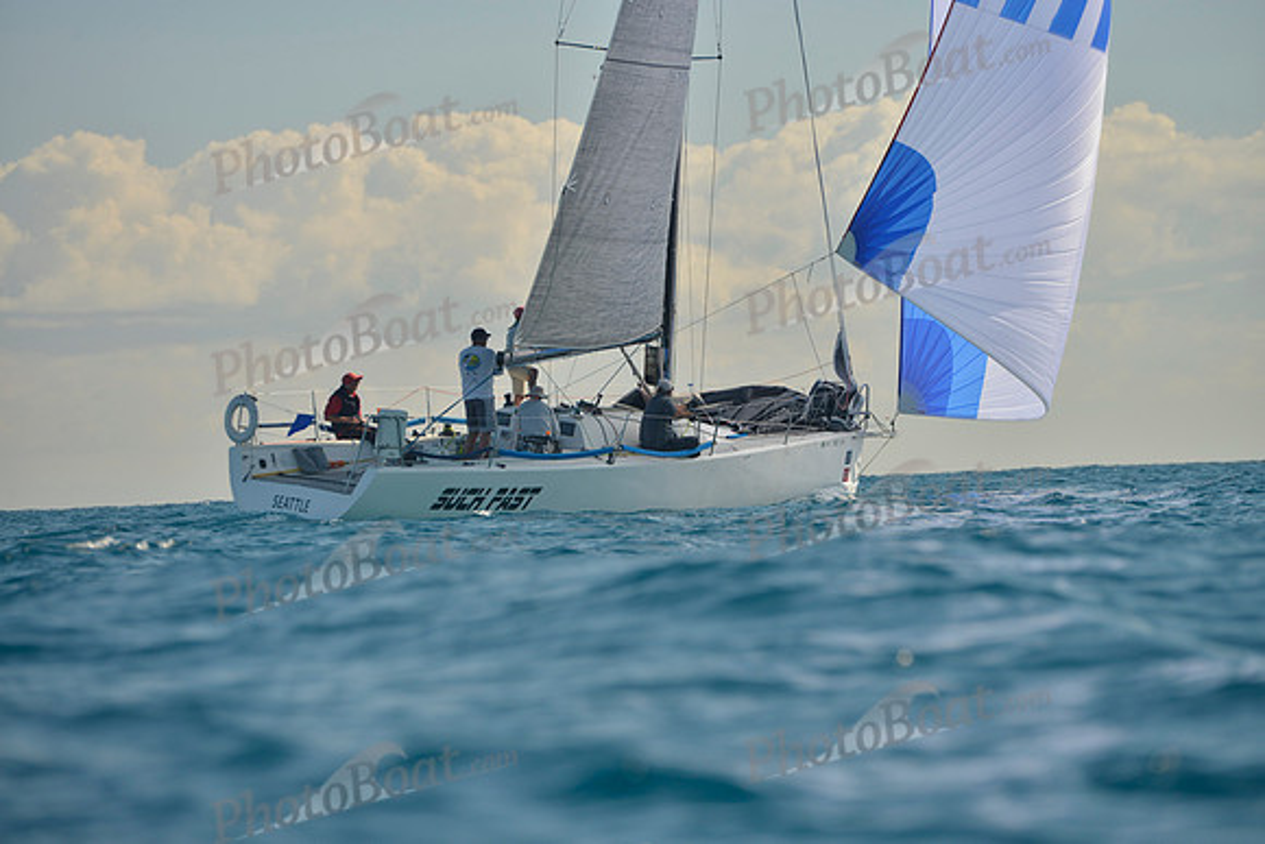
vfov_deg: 6.9
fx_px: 7029
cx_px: 632
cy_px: 422
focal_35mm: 200
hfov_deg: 10.3
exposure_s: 1/640
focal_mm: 200
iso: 200
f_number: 6.3
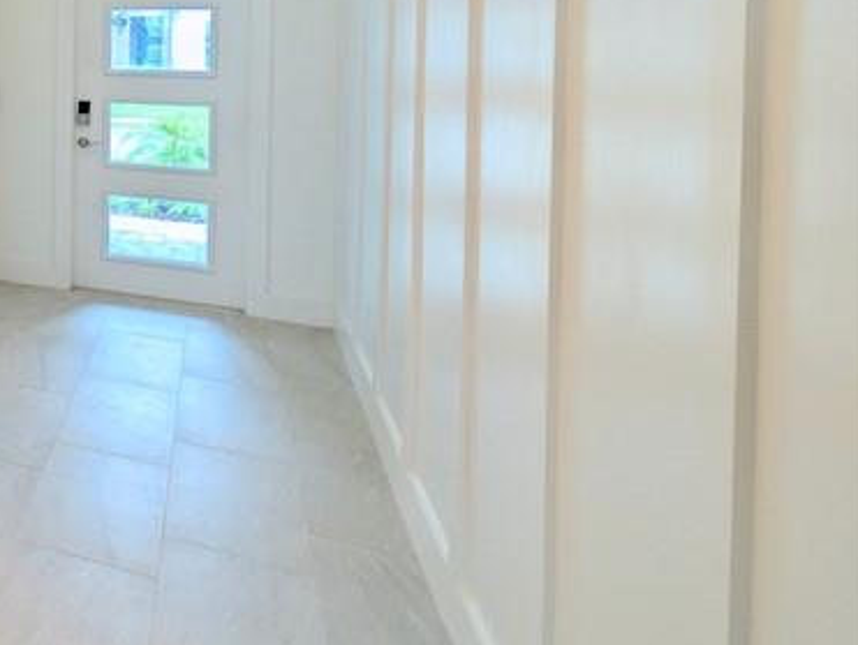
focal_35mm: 33
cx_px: -318
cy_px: 58
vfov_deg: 39.7
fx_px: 819
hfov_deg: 33.9
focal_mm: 2.02
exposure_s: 1/120
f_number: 1.7
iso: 57
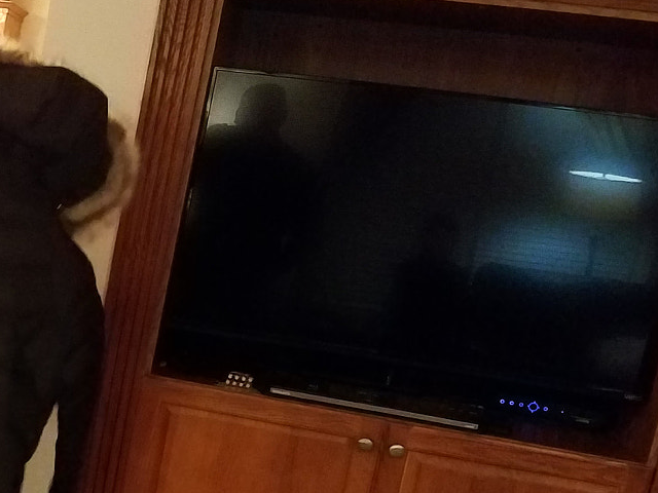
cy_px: 445
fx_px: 1236
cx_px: -138
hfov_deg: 26.4
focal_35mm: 65
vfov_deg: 22.1
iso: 800
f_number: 1.7
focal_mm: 4.2
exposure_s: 1/40
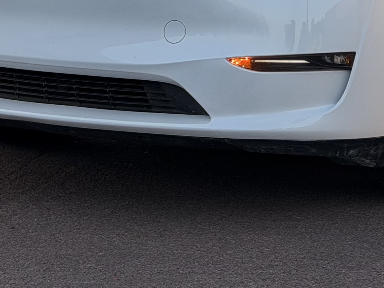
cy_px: -99
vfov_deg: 8.4
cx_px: 398
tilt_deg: -1.7
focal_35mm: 175
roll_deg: +0.2
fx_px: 1941
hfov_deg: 11.2
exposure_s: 1/865
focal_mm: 6.76
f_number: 1.78
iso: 64
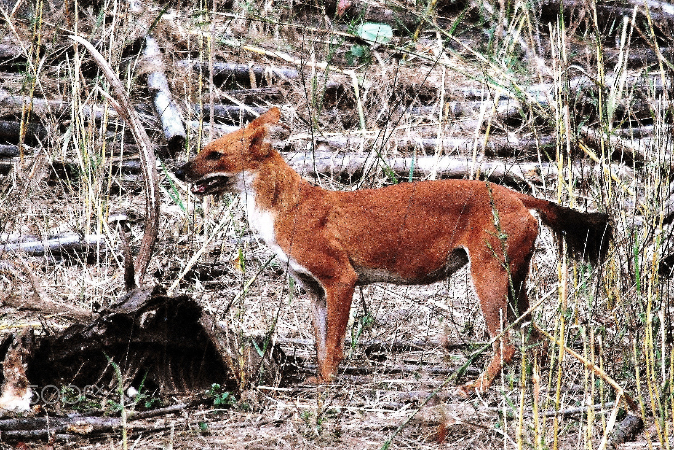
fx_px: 8425
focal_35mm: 450
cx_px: 337
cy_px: 225
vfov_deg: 3.1
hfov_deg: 4.6
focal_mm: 300
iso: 800
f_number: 5.6
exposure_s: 1/15
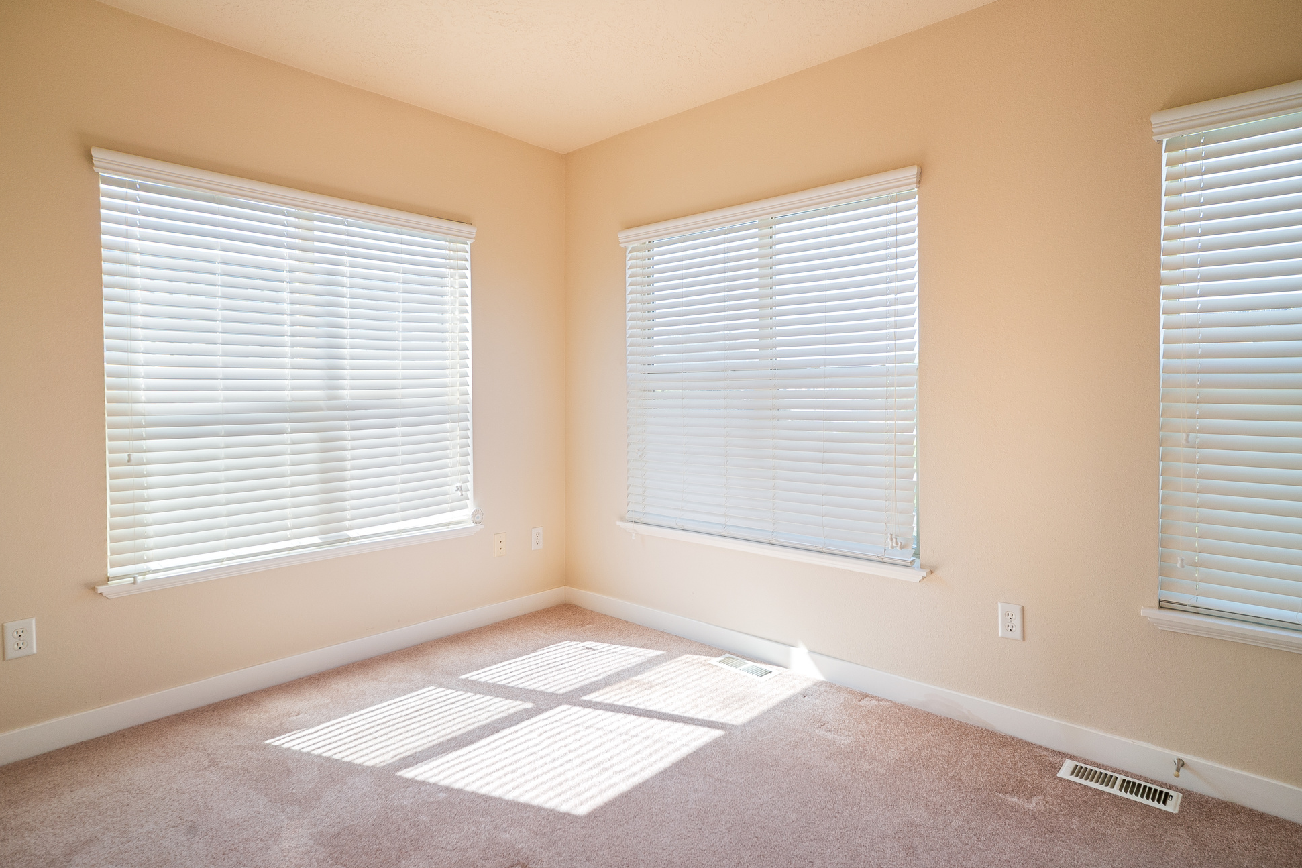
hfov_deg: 86.9
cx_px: 629
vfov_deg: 64.5
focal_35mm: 19
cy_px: 421
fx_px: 687
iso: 320
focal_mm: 18
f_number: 8
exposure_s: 1/30
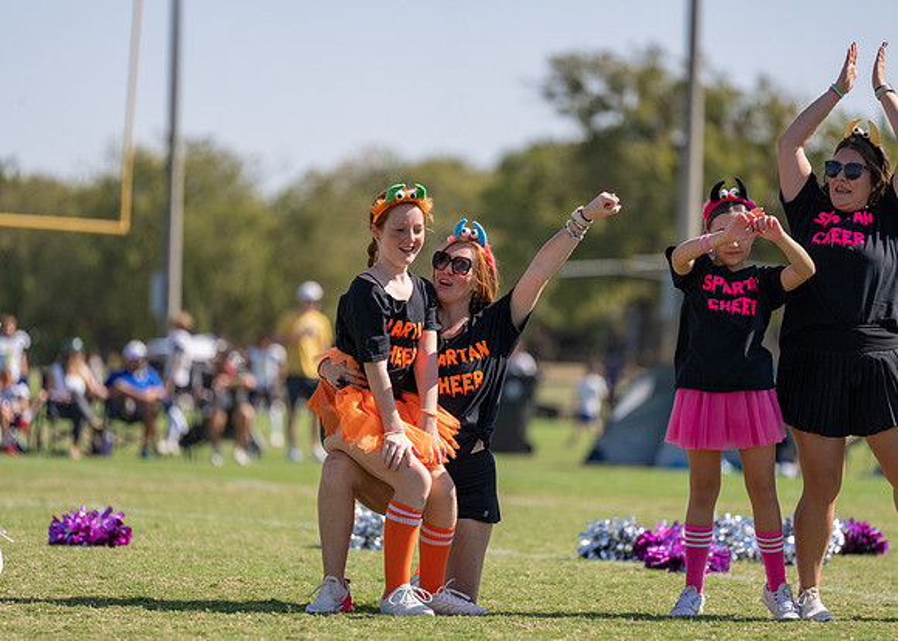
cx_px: 449
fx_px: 5344
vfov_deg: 6.9
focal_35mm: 210
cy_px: 320
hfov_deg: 9.6
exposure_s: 1/6400
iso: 320
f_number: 2.8
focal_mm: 200
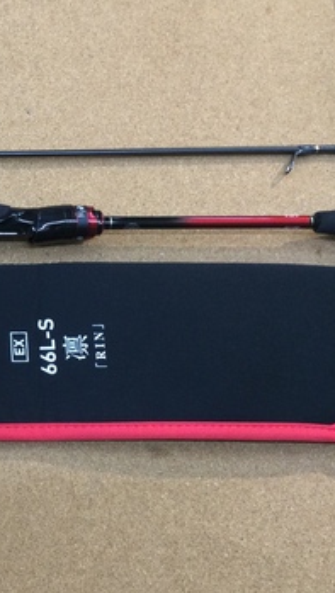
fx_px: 913
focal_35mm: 58
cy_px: 299
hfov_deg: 19.0
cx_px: -121
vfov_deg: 36.0
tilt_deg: -76.0
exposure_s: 1/30
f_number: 2.4
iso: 64
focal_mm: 3.3
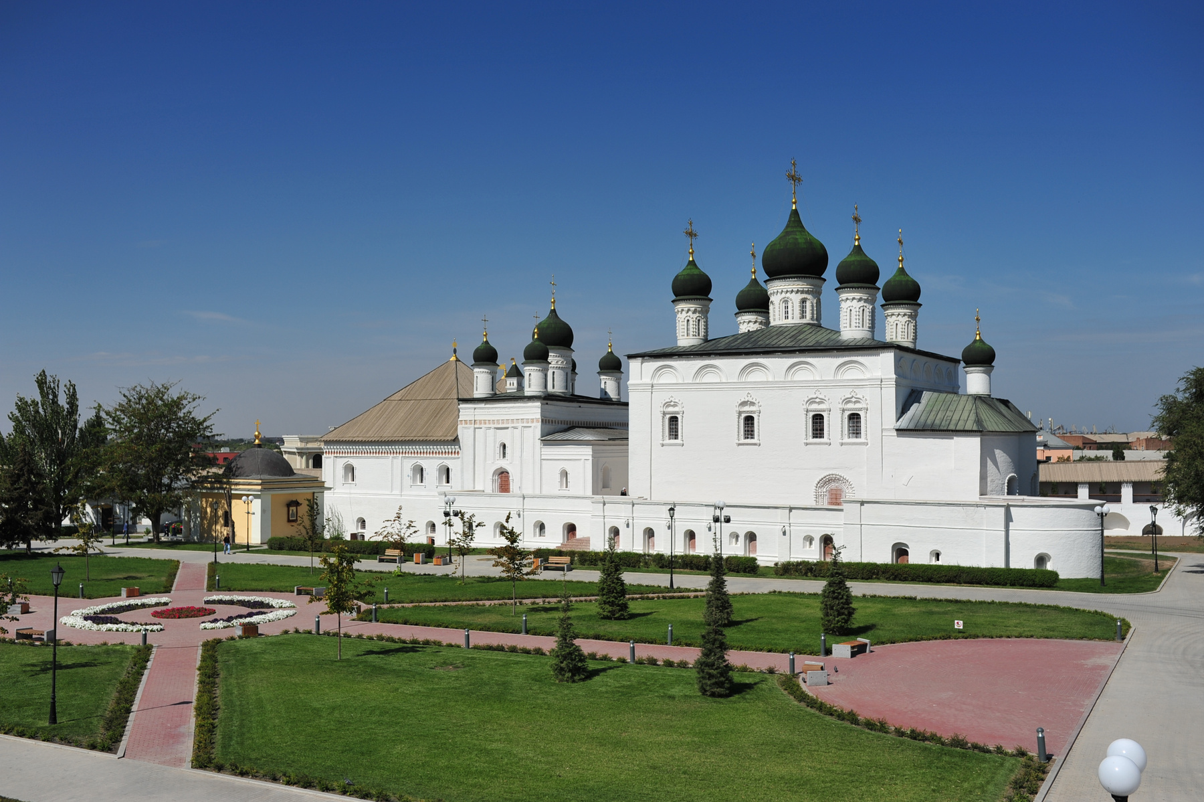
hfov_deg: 54.5
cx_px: 602
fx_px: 1170
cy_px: 401
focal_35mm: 35
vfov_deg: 37.8
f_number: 4
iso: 200
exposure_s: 1/8000
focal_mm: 35
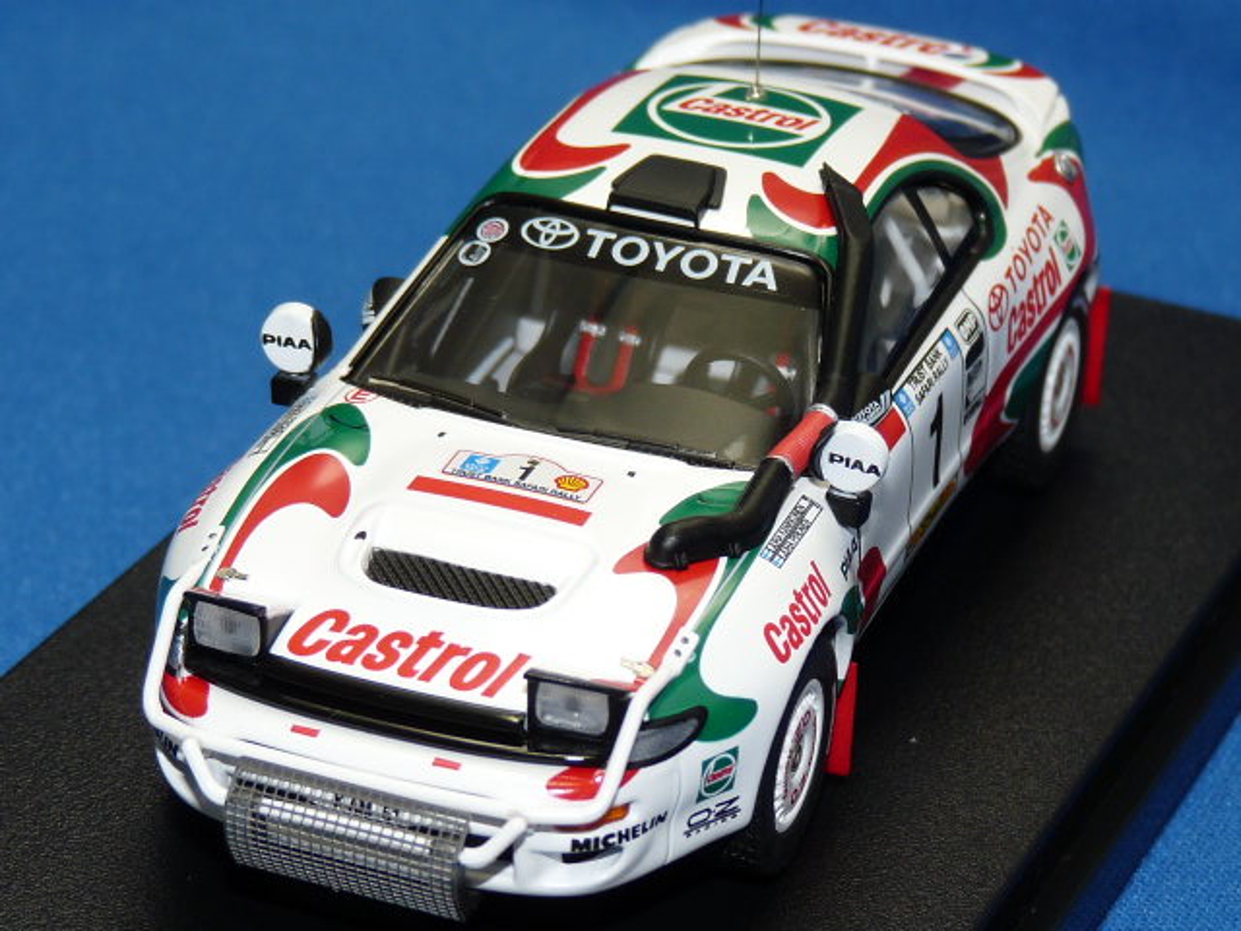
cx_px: 620
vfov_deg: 11.1
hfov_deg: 14.7
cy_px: 466
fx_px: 4804
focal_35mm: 134
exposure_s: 1/40
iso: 100
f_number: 3.4
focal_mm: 13.3
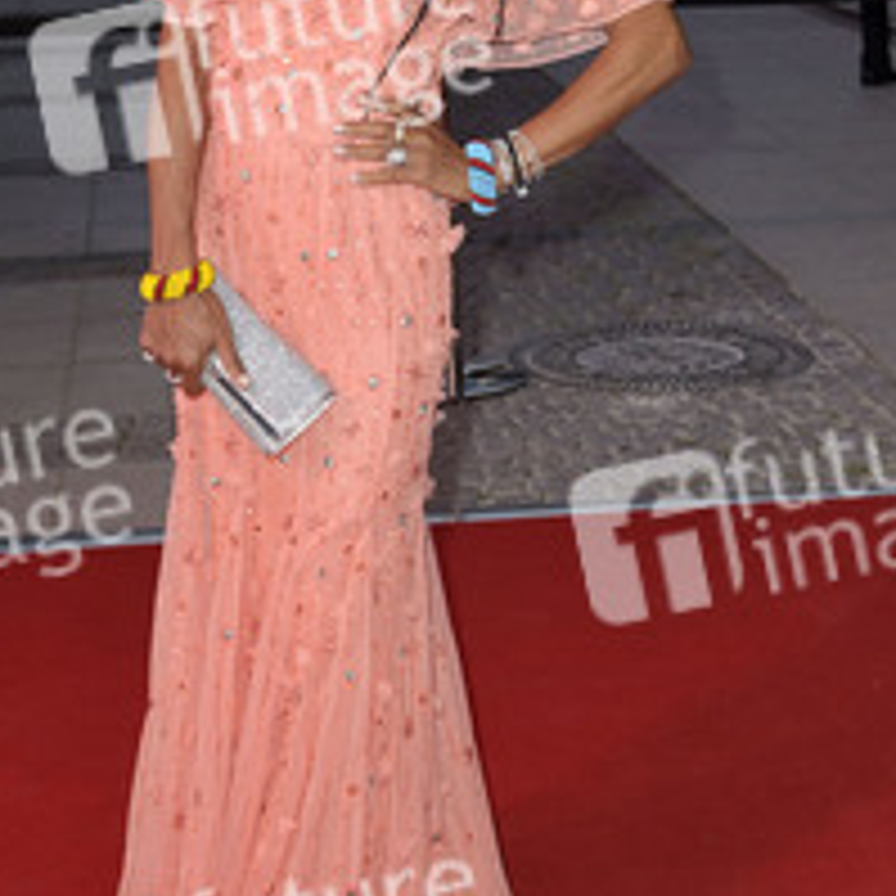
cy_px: 293
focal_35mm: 82
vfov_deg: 21.1
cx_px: 392
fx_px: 2401
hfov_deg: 21.1
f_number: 5.6
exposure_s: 1/160
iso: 1600
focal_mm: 48
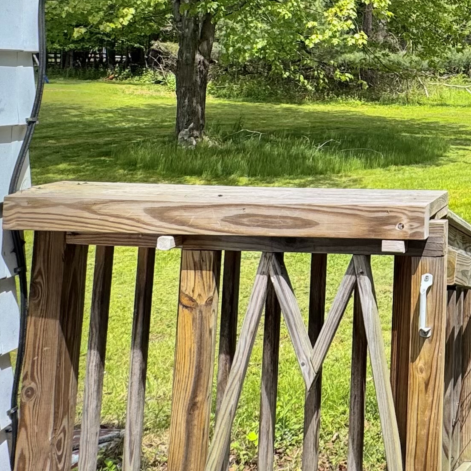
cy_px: 28
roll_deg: -0.9
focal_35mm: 45
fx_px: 693
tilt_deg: +3.1
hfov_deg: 30.2
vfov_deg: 34.9
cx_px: 606
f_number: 2.2
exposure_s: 1/899
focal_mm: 2.22
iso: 50
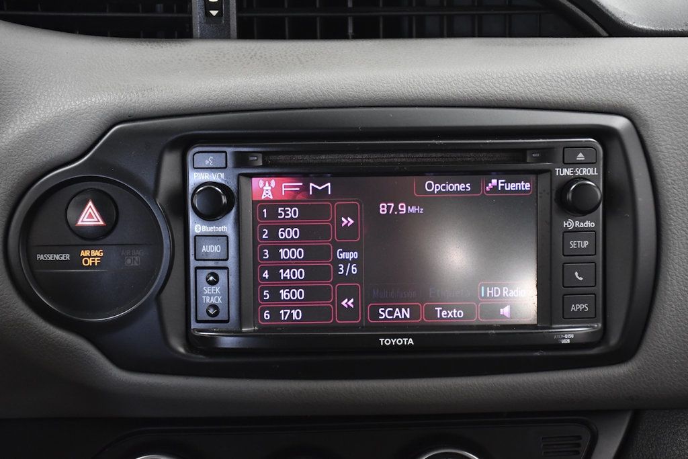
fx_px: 1281
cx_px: 344
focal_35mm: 67
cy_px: 230
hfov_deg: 30.1
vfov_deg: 20.3
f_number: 4.5
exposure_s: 1/250
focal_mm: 45
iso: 2500
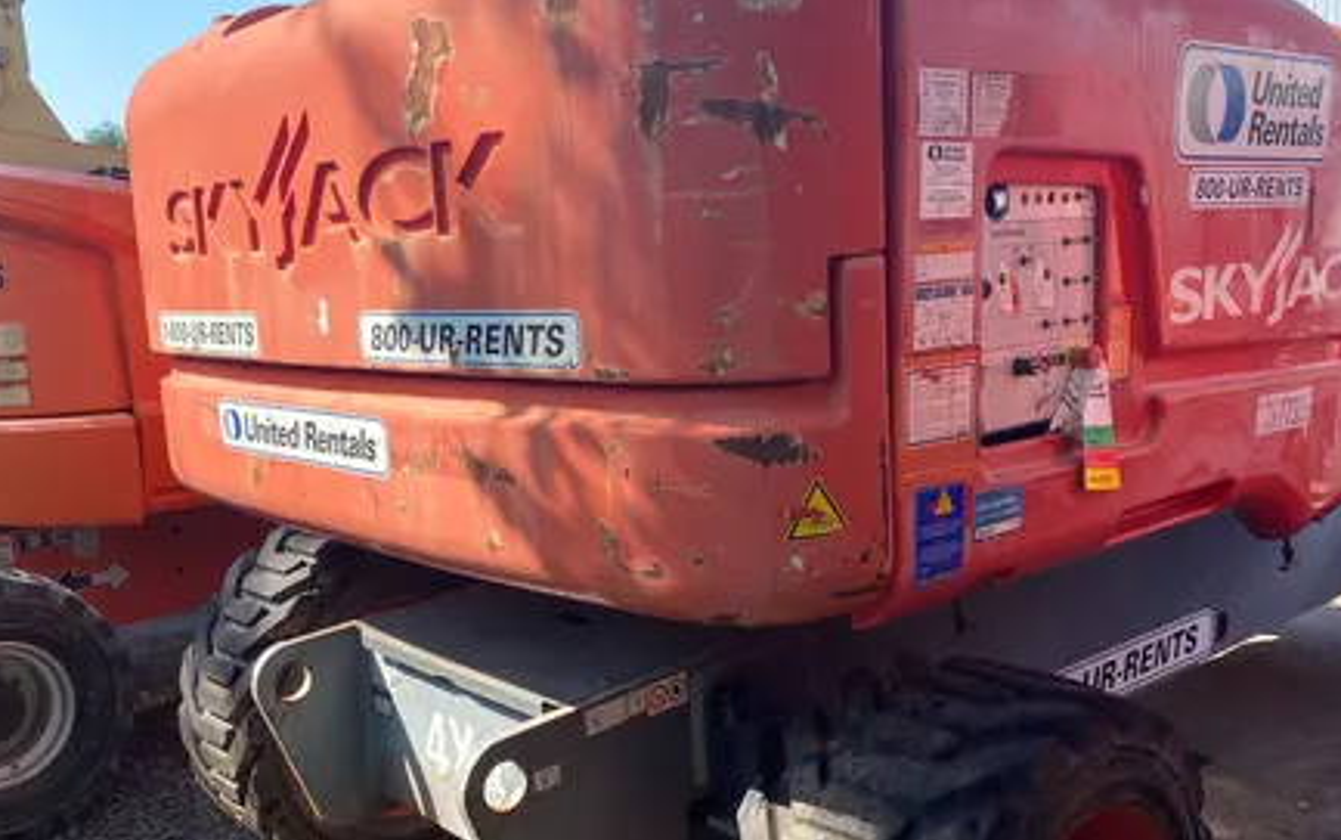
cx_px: 638
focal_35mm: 35
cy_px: 488
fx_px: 1280
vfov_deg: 36.2
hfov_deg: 55.3
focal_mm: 4.25
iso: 32
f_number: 1.8
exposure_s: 1/681
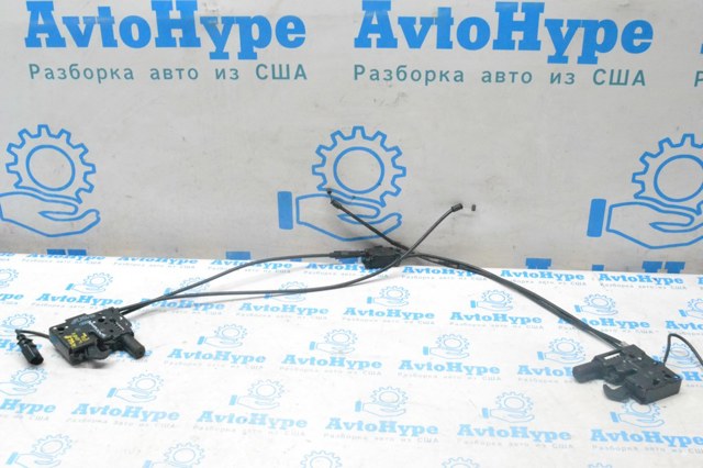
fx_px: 820
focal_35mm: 42
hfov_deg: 46.4
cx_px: 352
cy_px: 234
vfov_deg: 31.9
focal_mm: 28
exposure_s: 1/125
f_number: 10
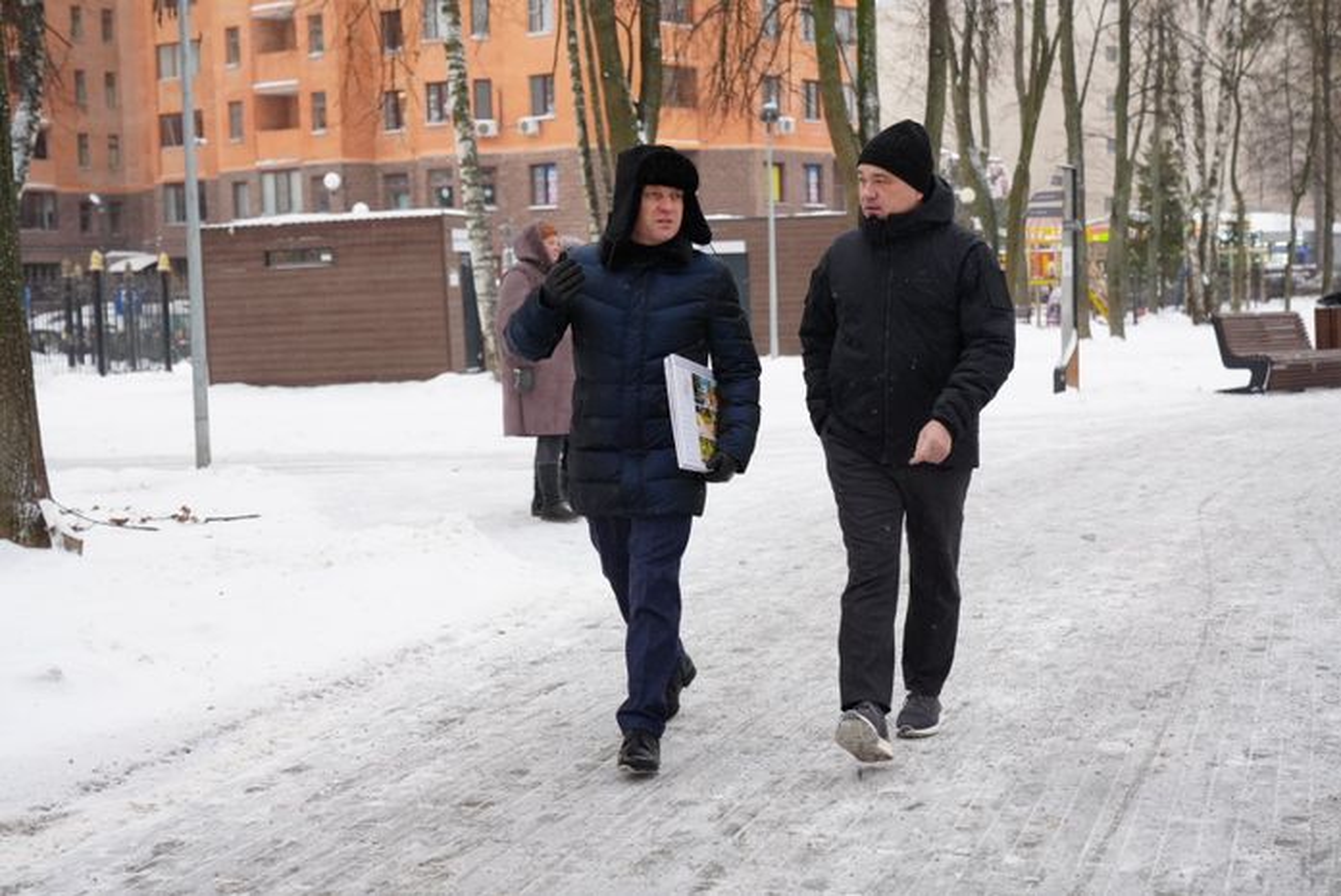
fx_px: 2050
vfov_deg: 24.7
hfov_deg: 36.2
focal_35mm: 55
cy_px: 448
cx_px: 670
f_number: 4.5
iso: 2000
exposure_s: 1/500
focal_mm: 55
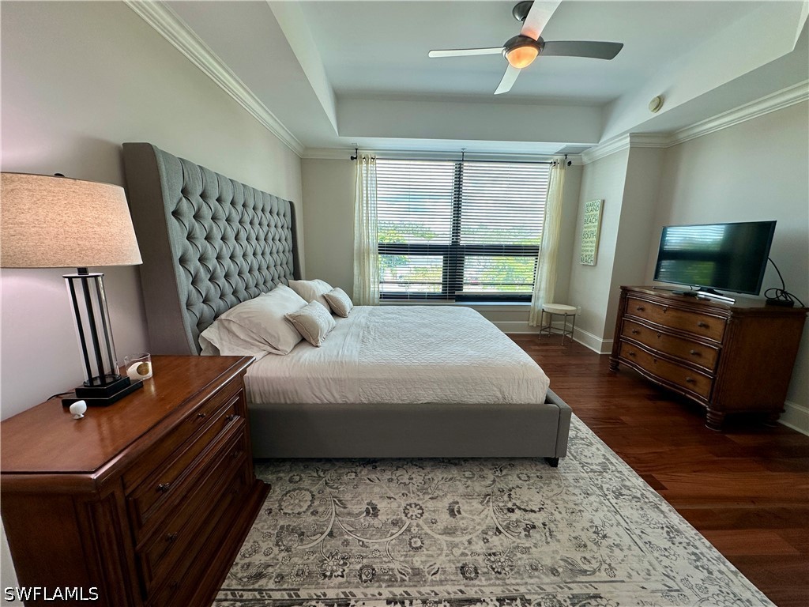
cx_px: 404
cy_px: 304
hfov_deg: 102.1
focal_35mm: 14
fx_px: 327
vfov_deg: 85.7
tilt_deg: -10.3
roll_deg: -0.9
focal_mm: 2.22
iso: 64
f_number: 2.2
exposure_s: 1/120
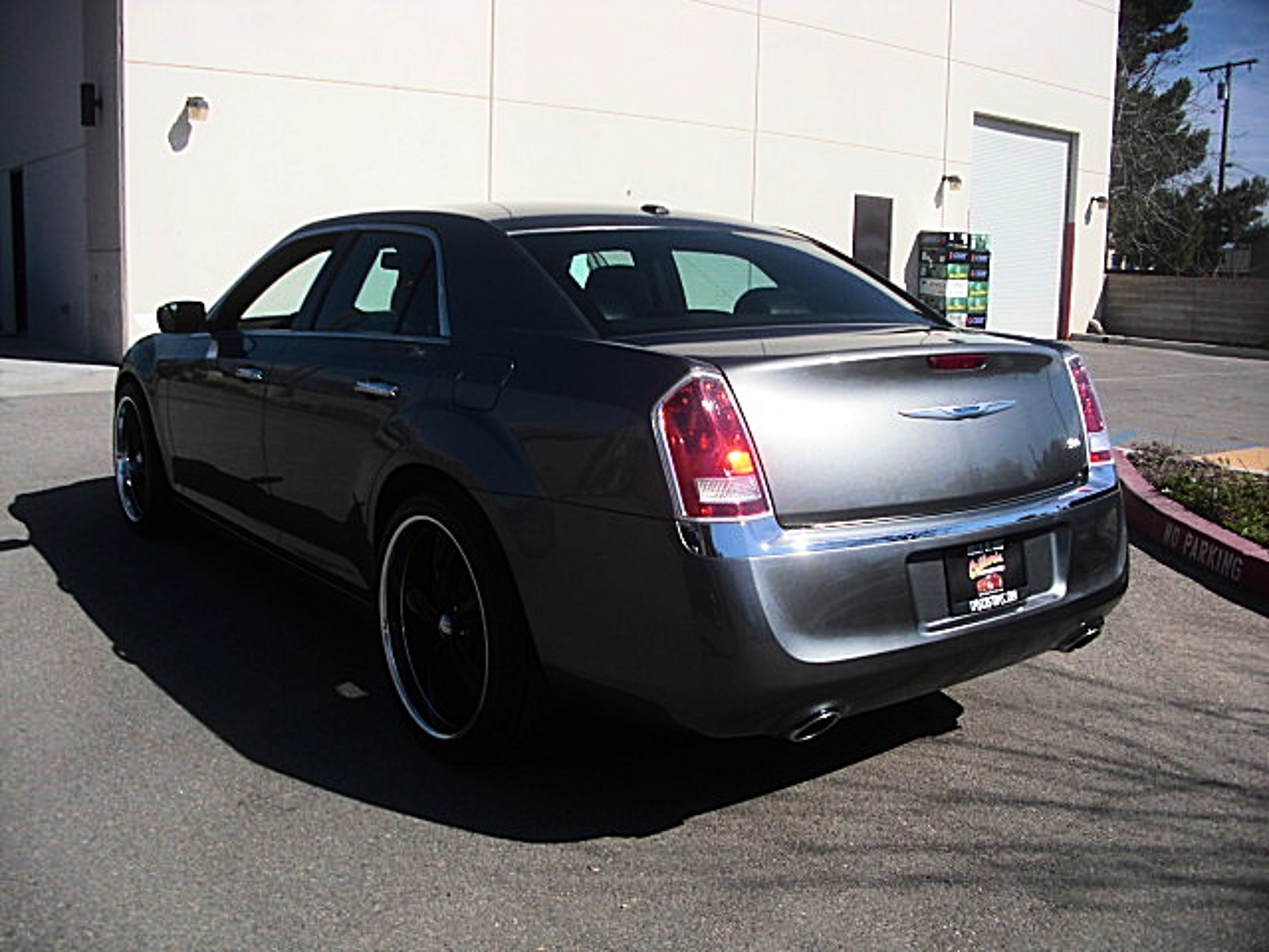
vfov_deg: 39.7
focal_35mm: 36
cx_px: 634
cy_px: 476
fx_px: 1320
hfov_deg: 51.4
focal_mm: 6.3
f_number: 7.9
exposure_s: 1/160
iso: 50
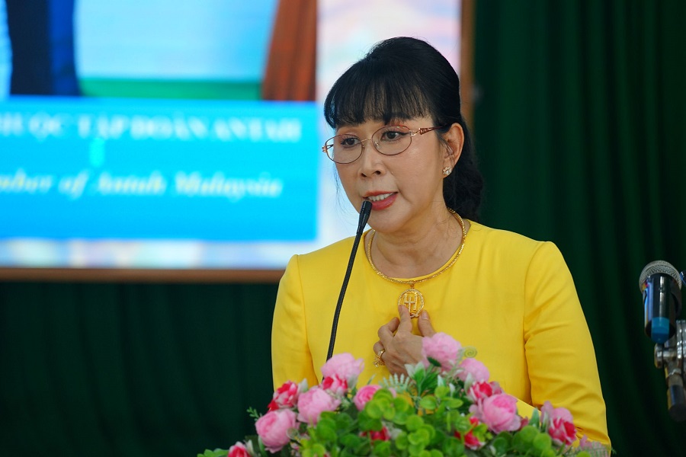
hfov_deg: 12.0
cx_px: 343
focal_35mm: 171
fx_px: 3258
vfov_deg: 8.0
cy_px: 228
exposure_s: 1/60
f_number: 5.6
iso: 1000
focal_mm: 171
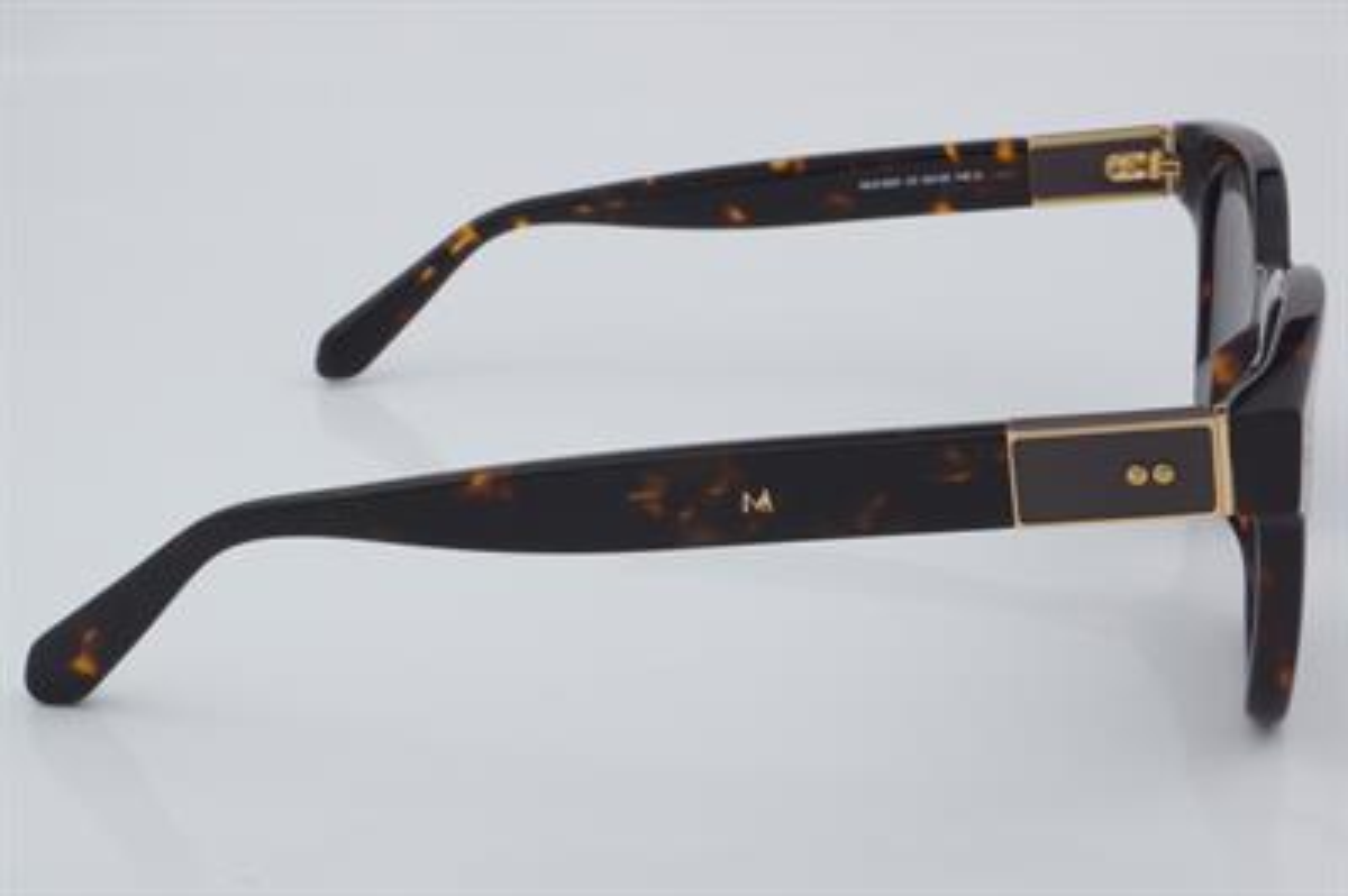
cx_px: 674
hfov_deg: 29.9
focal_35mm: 68
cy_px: 448
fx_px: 2525
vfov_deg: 20.1
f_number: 32
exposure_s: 1/4
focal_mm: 45
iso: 100
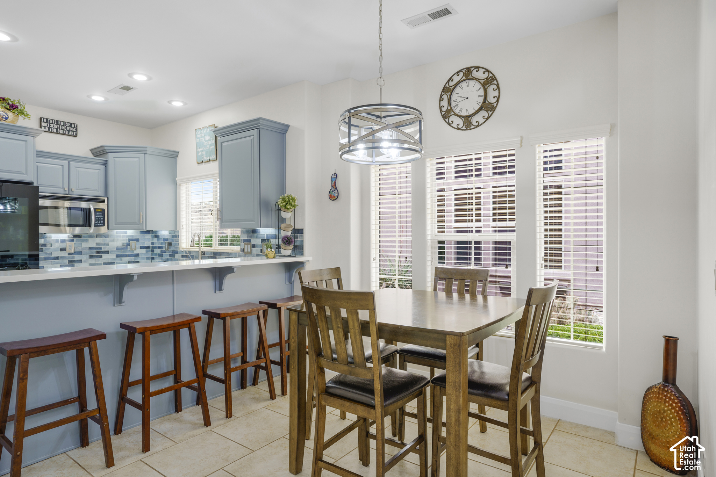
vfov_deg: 59.5
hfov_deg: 81.2
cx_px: 358
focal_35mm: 21
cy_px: 238
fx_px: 418
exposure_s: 1/1.25
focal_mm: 21
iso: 250
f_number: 9
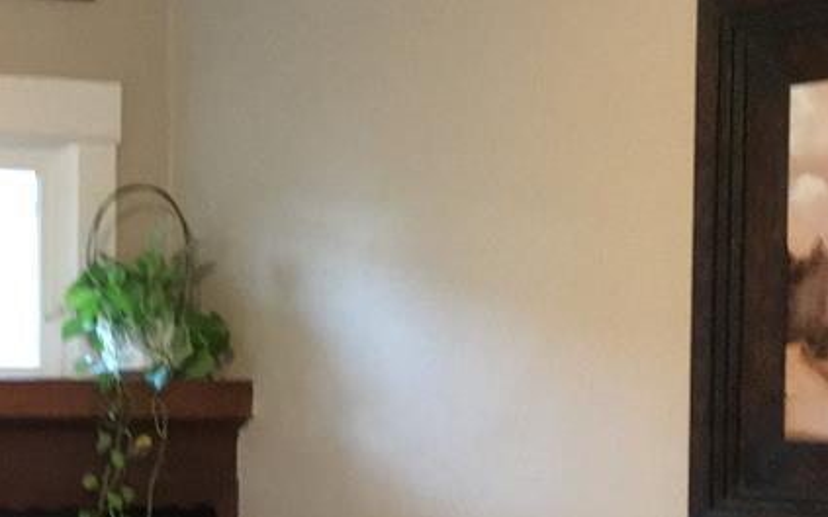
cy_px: 566
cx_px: -115
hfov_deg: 18.3
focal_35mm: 109
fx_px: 2459
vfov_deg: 11.8
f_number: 2.2
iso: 250
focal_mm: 4.15
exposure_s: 1/15
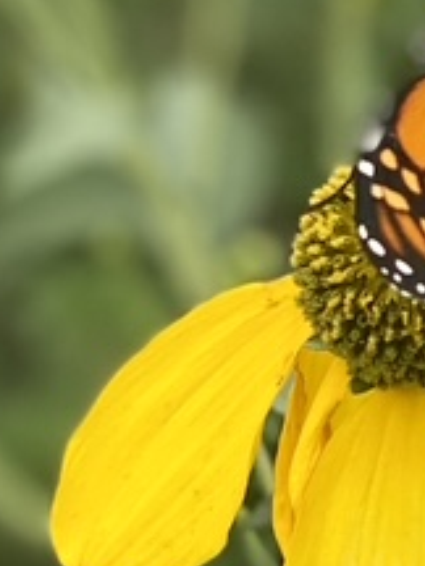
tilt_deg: -16.9
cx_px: 590
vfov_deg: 12.8
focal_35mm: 154
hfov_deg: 9.4
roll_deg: -0.7
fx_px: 2521
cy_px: 217
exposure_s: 1/578
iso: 20
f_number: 2
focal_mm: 6
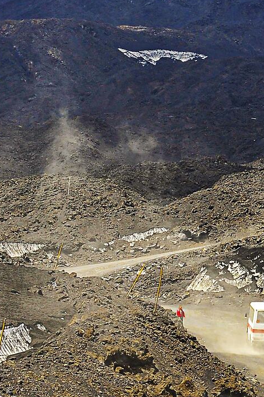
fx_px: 2587
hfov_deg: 5.8
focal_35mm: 235
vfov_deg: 8.8
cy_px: 269
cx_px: 303
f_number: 9
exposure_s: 1/320
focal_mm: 70
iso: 250
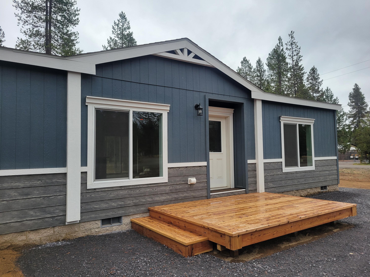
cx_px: 185
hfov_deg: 67.3
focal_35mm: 26
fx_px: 278
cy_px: 138
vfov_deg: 53.1
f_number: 1.8
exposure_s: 1/732
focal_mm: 5.4
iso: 40
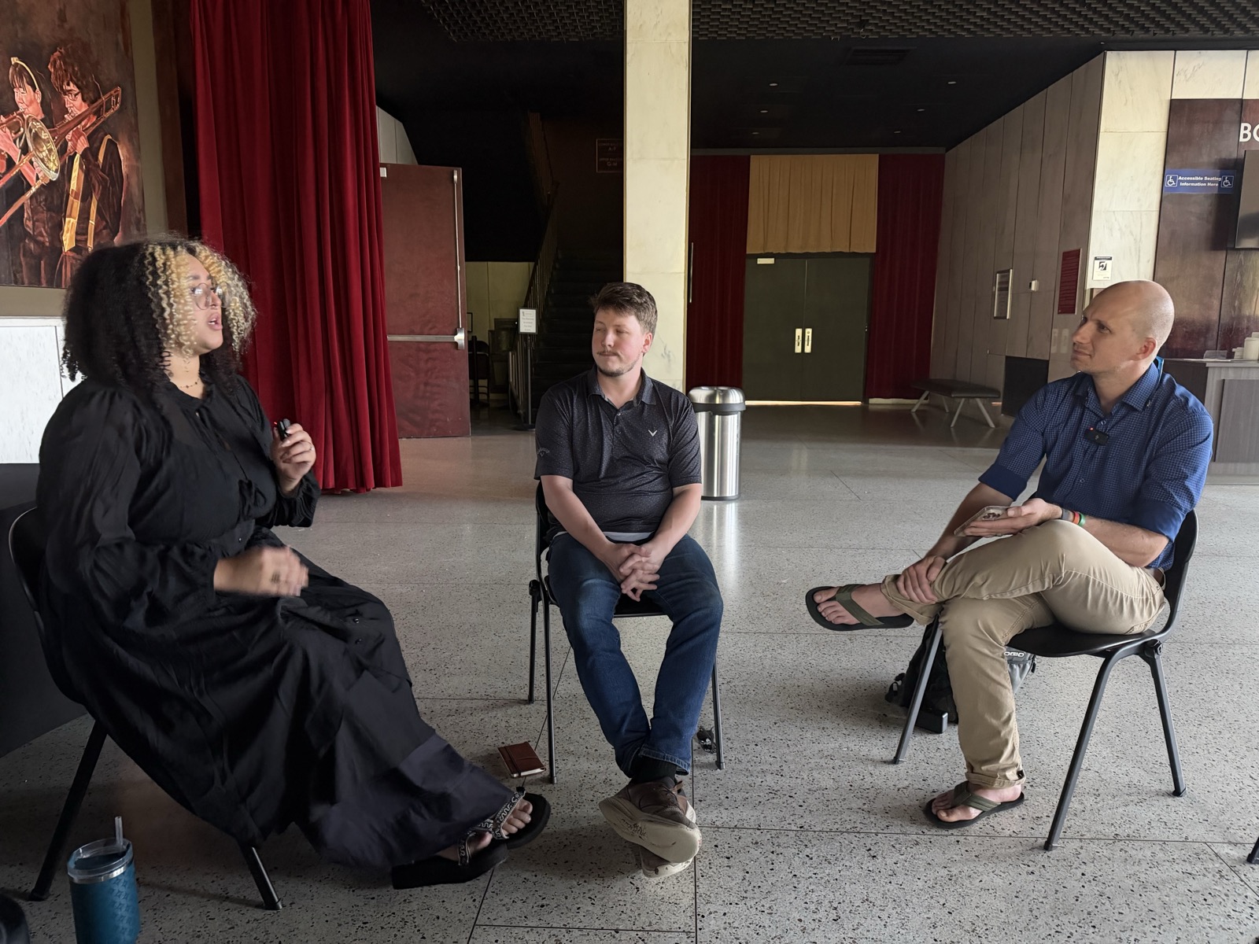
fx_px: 873
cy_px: 472
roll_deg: -0.1
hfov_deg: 71.6
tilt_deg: -9.0
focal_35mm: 24
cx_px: 630
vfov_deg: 56.8
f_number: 1.78
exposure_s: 1/40
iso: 1000
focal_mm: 6.76
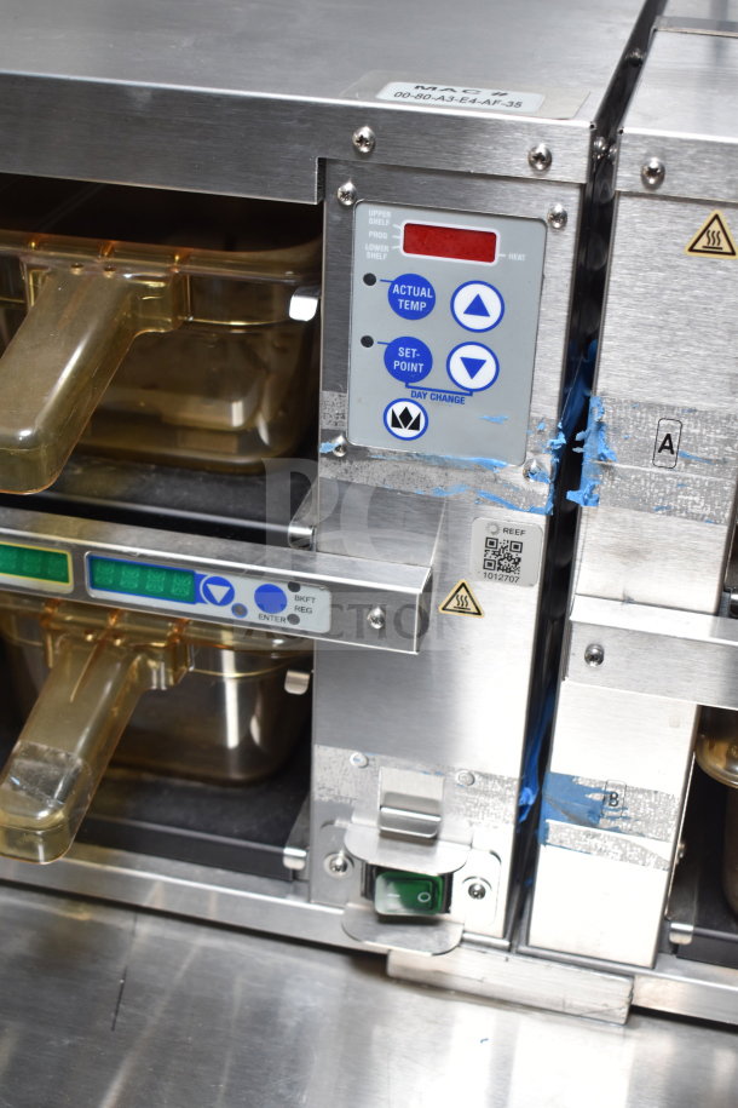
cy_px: 554
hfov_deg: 26.5
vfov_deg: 38.9
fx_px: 1568
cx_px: 369
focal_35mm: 51
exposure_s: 1/50
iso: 720
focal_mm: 34
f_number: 4.5
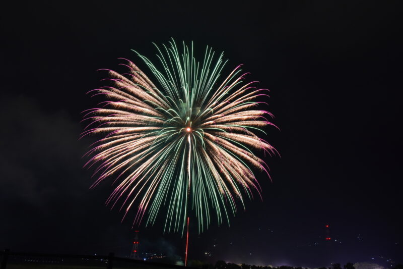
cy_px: 134
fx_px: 336
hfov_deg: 61.9
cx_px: 202
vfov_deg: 43.6
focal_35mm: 30
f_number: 11
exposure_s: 6
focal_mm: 20
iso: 100
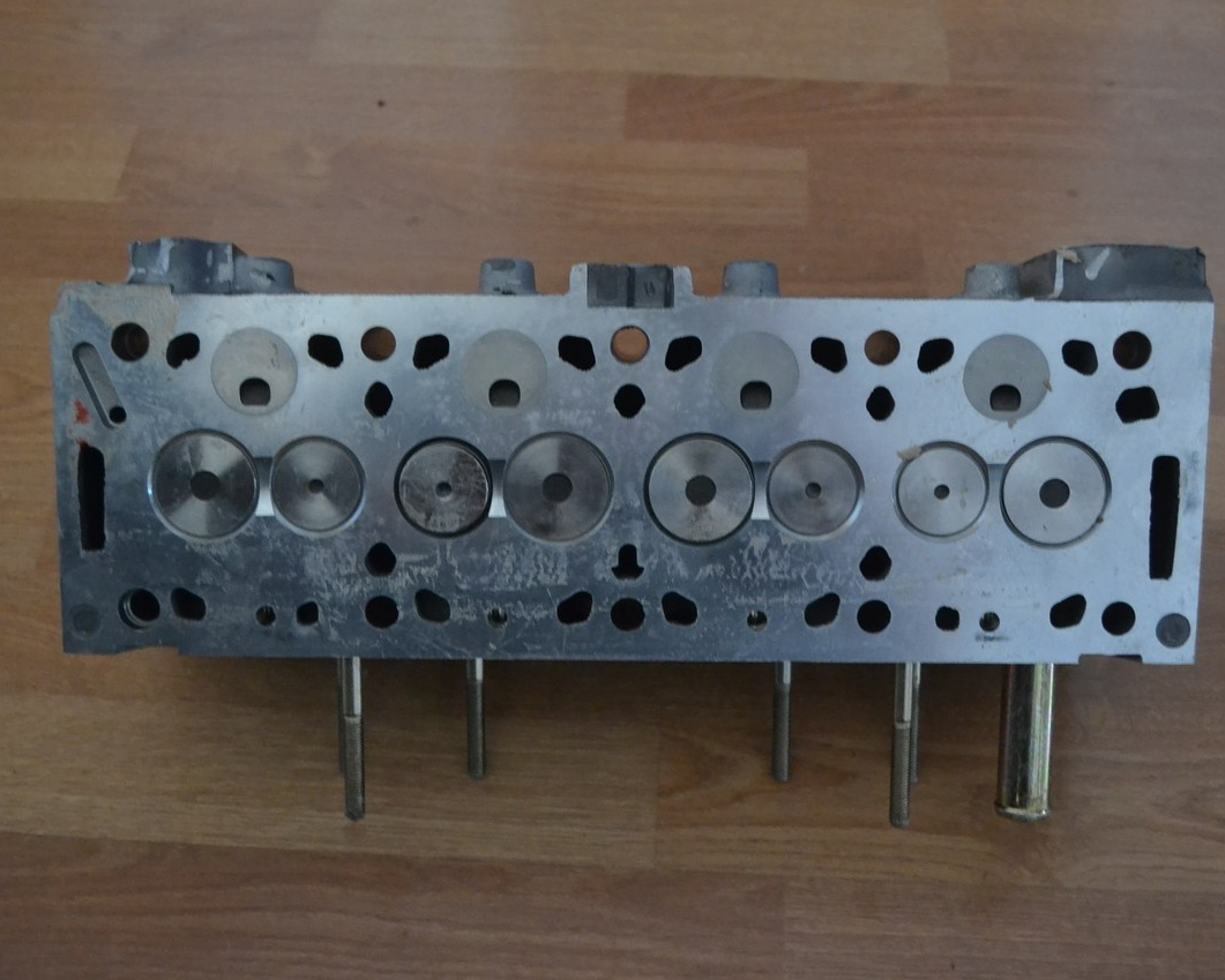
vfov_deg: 34.9
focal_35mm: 43
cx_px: 638
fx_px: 1559
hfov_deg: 42.9
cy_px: 503
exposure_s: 1/15
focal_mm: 24
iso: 3200
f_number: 4
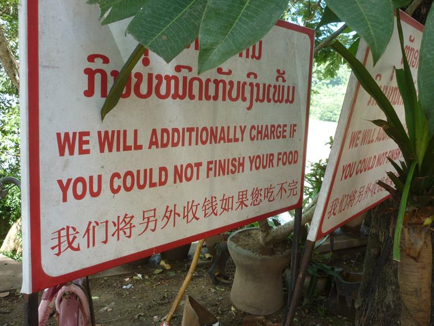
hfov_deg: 54.0
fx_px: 426
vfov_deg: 41.8
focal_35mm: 34
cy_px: 163
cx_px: 216
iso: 80
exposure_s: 1/100
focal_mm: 5.5
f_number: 2.8
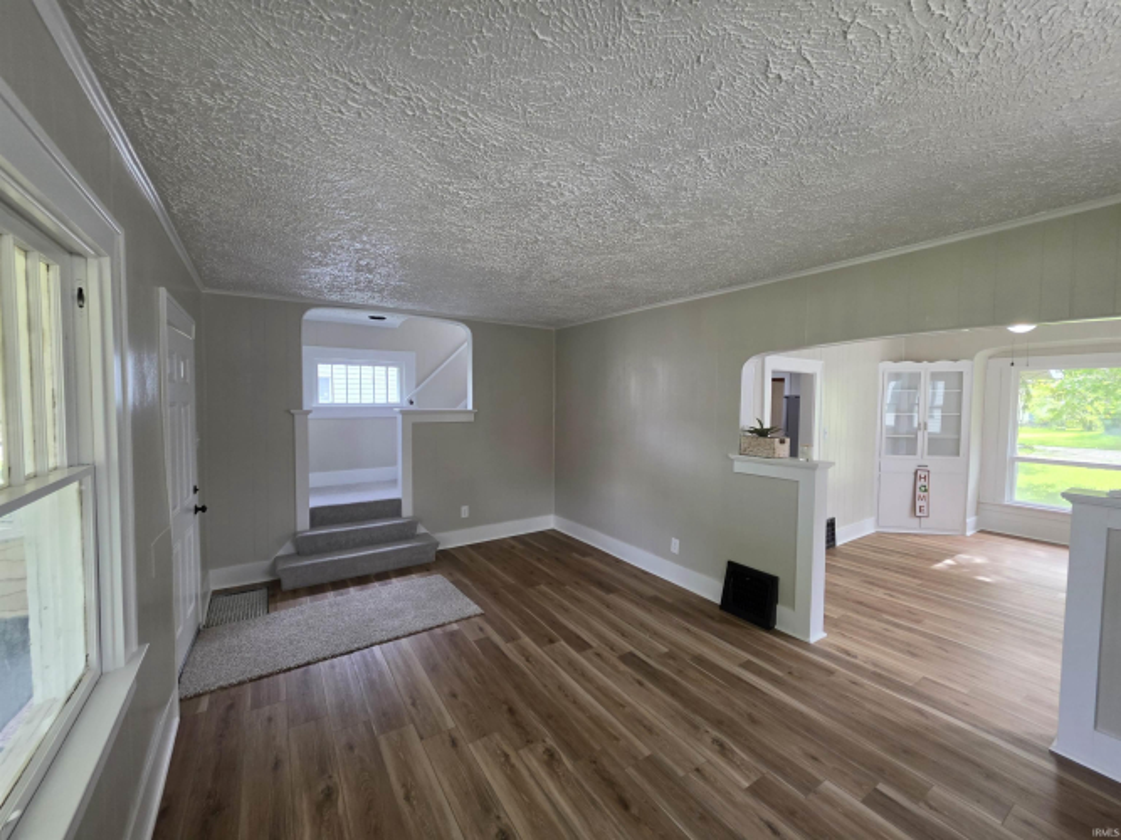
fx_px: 421
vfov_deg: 89.9
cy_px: 420
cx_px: 560
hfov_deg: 106.2
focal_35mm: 13
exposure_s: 1/120
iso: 125
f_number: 1.9
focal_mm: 2.2
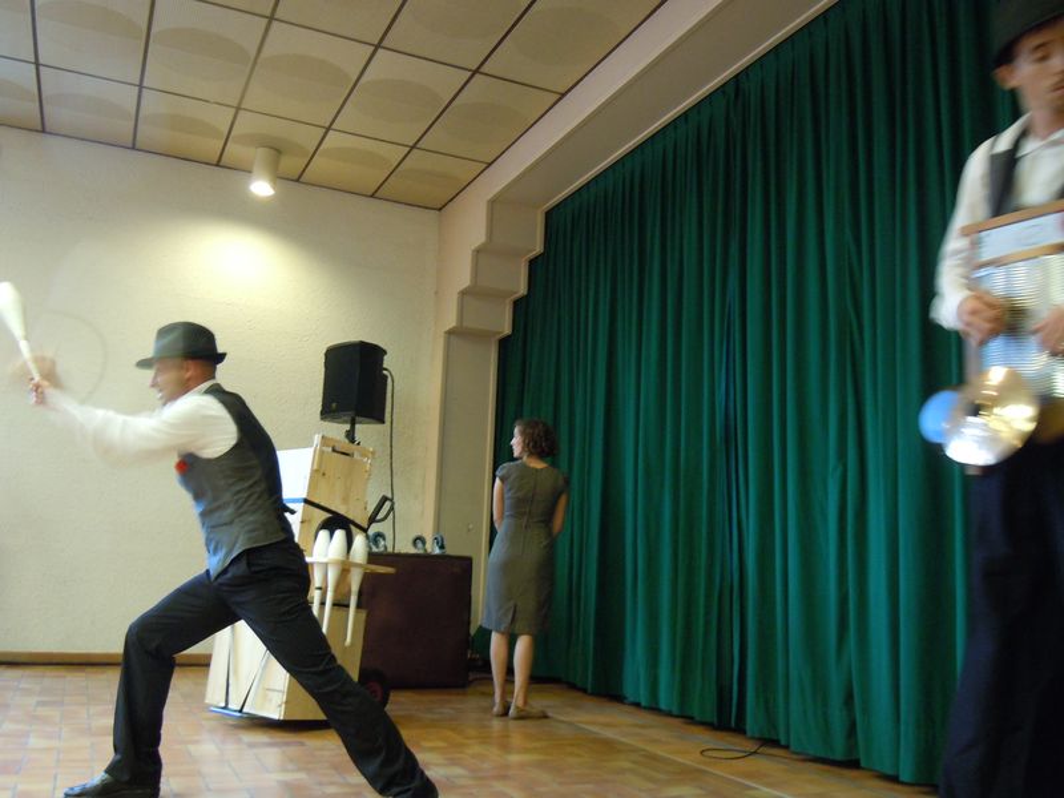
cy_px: 399
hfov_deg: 60.0
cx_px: 532
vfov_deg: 46.8
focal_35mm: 30
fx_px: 922
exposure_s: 1/8
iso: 400
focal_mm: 5.4
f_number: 3.5
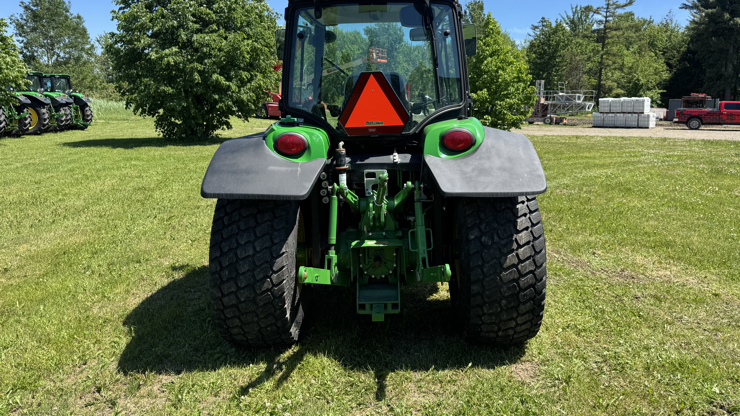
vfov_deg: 42.6
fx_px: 530
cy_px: 161
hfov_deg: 69.8
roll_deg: -0.2
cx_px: 379
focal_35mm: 27
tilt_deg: -6.9
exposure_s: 1/2105
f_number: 1.78
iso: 80
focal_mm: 6.76
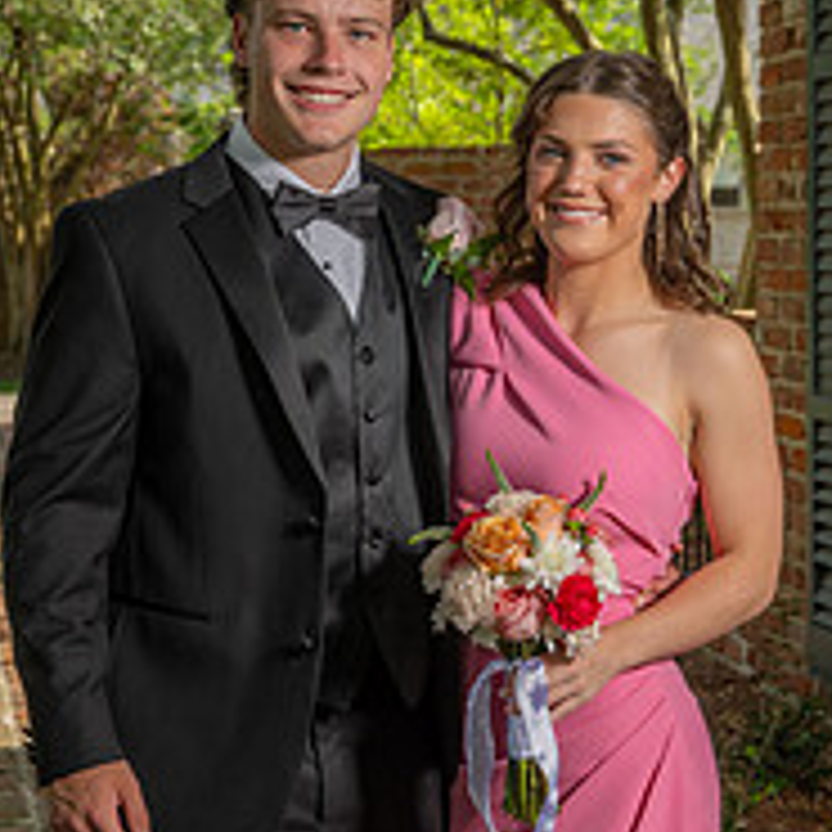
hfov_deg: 19.5
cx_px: 522
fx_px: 2420
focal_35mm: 89
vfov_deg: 19.4
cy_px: 630
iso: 100
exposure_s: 1/160
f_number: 5.6
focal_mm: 43
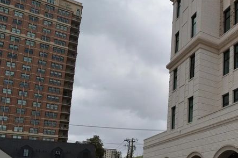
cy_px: 143
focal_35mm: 37
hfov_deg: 41.2
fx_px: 244
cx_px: 264
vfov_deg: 33.9
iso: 400
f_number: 11
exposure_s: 1/500
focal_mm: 16
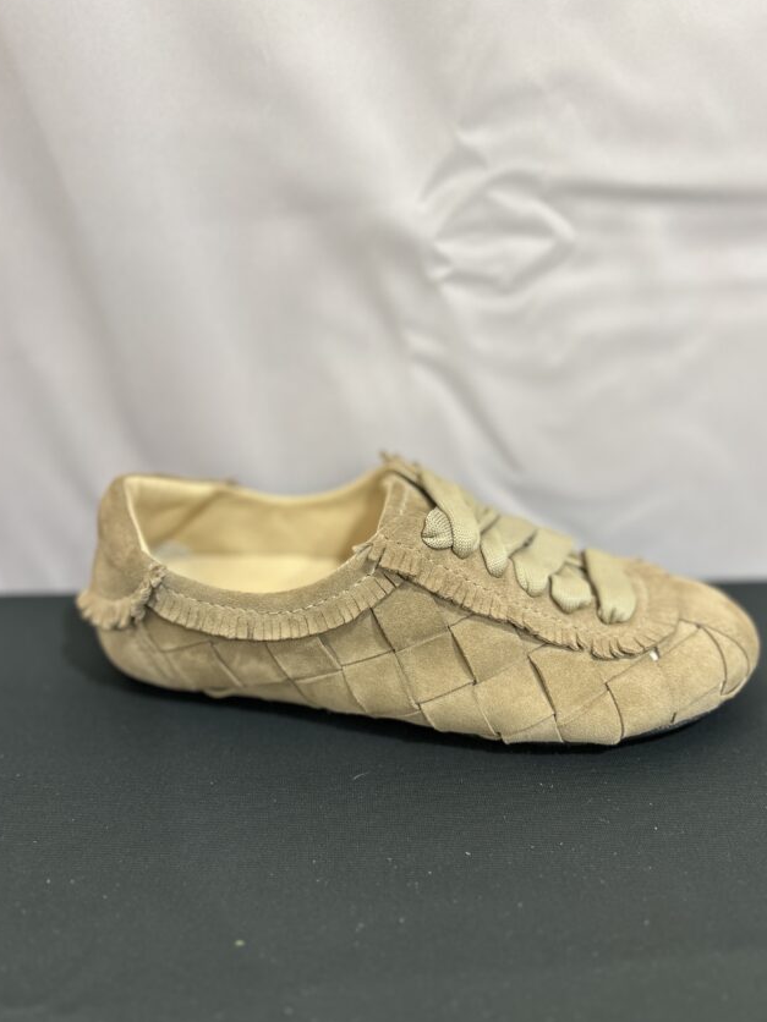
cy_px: 532
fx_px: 827
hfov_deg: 49.7
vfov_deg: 63.4
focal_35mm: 28
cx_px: 377
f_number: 1.5
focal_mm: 5.7
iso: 64
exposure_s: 1/100
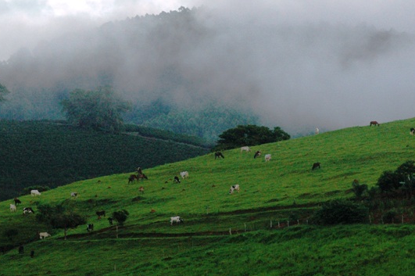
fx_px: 3386
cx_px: 238
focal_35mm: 294
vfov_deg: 4.7
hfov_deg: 7.0
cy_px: 107
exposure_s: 1/800
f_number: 7.1
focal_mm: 130
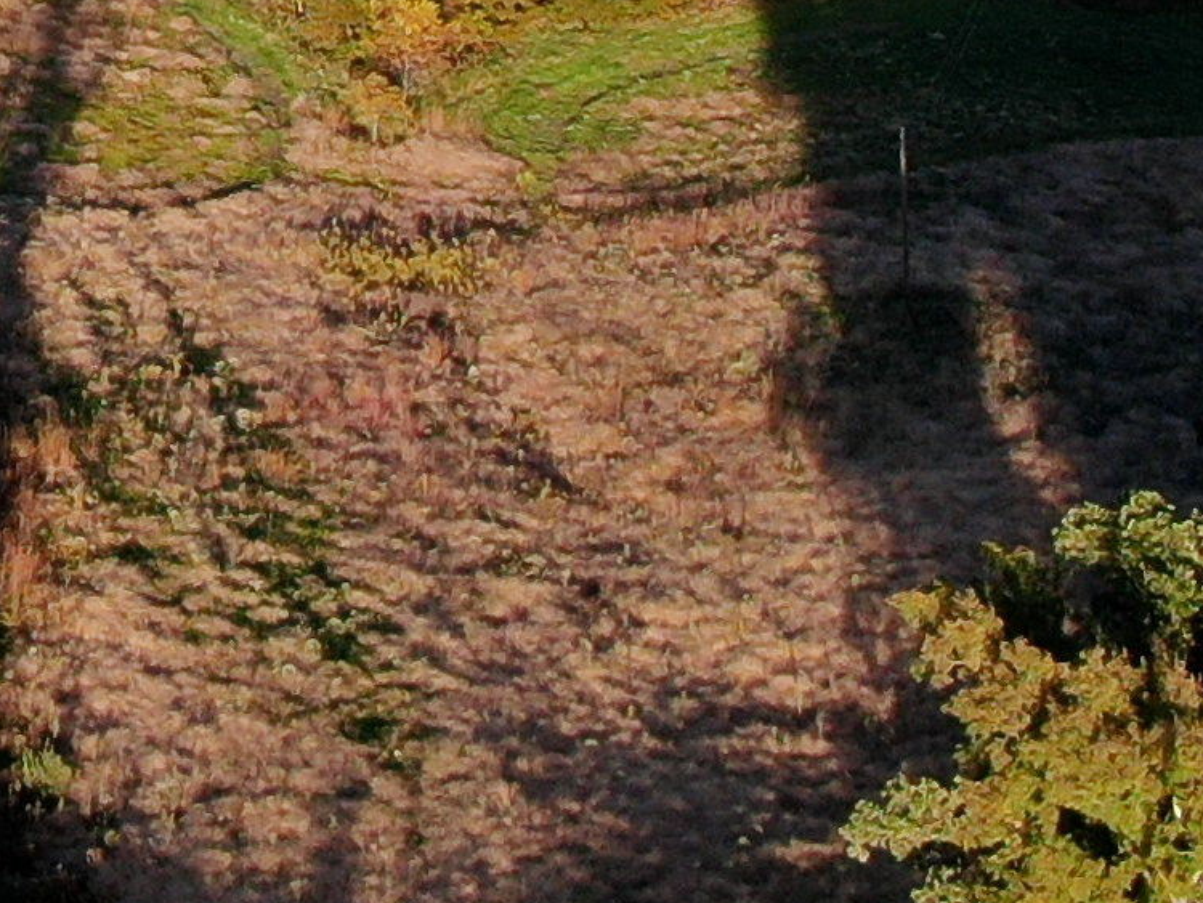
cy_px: -472
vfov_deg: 11.1
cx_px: -337
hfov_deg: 14.8
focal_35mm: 128
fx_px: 4450
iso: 100
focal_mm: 4.39
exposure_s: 1/667
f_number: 2.8
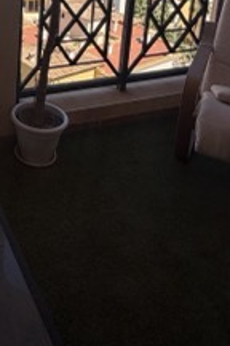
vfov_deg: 38.6
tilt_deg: -11.3
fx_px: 413
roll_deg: -1.1
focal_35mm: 43
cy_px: -24
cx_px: -26
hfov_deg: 28.2
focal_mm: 2.22
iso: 25
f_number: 2.2
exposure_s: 1/770
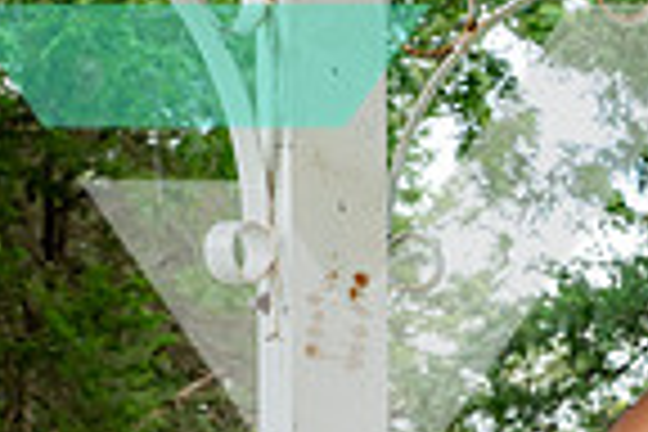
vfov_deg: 6.9
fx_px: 3492
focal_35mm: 194
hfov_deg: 10.1
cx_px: 1120
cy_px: 790
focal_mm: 46
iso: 250
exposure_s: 1/200
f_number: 7.1
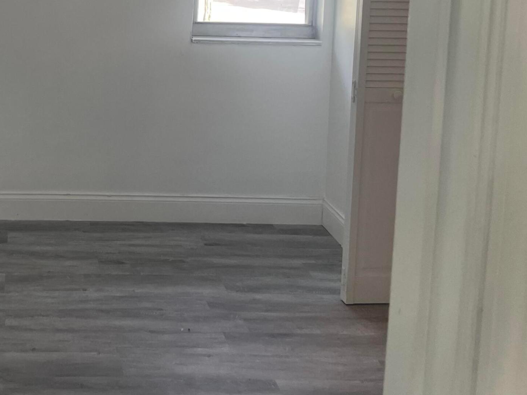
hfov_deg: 33.4
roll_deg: -1.1
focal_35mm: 54
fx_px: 822
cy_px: -9
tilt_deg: -4.5
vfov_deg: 25.6
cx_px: 36
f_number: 1.6
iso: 80
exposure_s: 1/115
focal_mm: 4.2
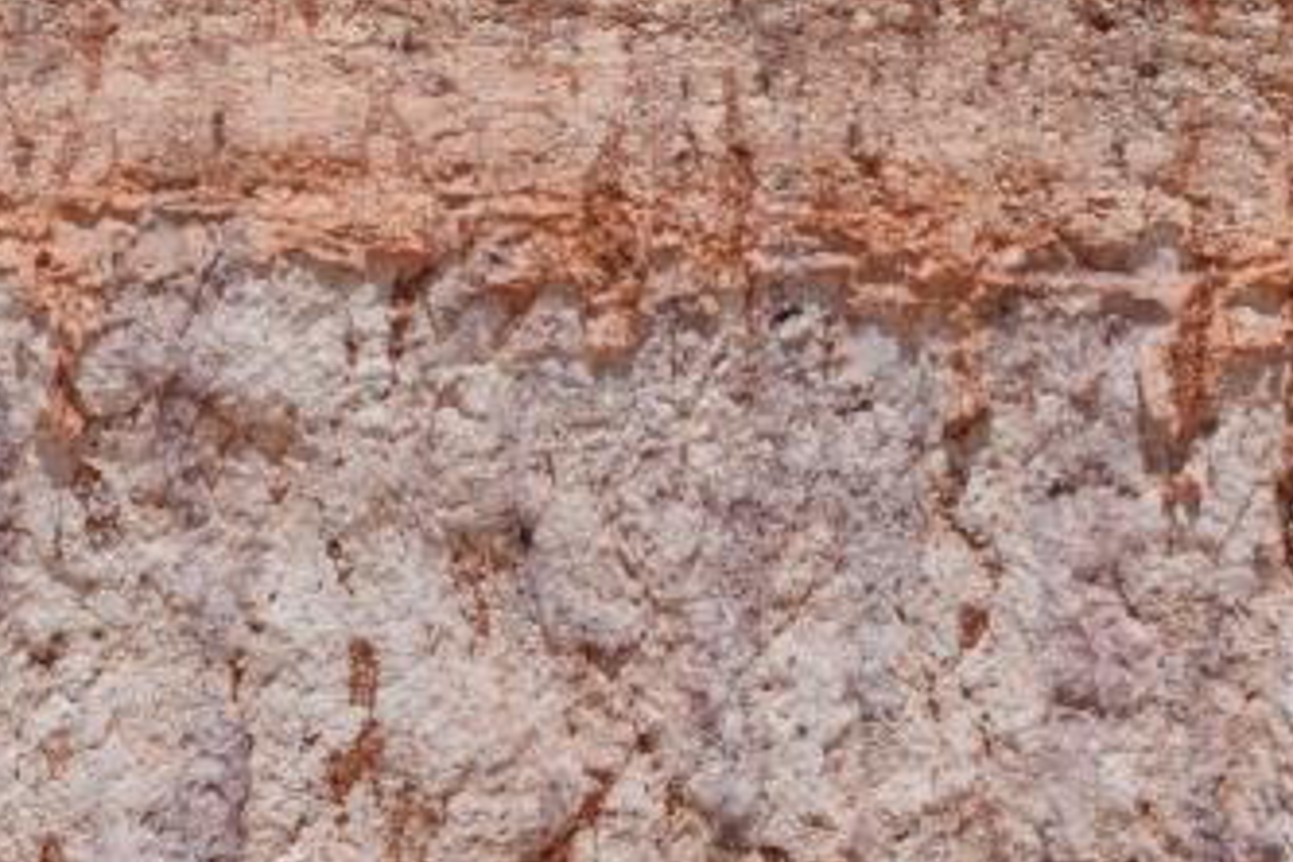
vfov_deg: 14.1
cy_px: 324
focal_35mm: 97
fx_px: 3491
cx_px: 536
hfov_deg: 21.0
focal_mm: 27
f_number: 13
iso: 200
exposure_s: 1/640
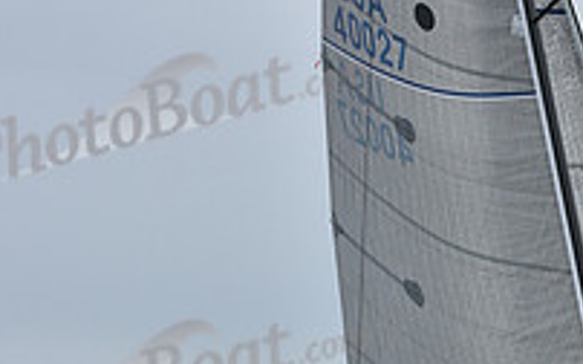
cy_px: 491
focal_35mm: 205
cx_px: 518
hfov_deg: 10.2
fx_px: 3255
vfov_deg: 6.3
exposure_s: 1/800
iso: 250
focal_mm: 70
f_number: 8
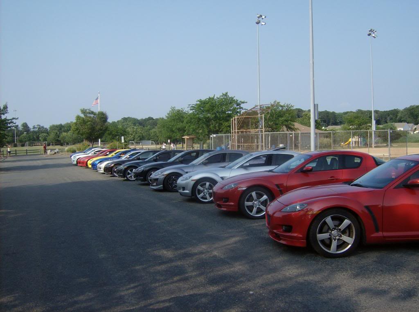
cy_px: 156
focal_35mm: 36
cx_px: 210
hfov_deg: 51.5
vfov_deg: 39.5
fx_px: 435
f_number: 4.7
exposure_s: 1/572
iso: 100
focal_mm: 6
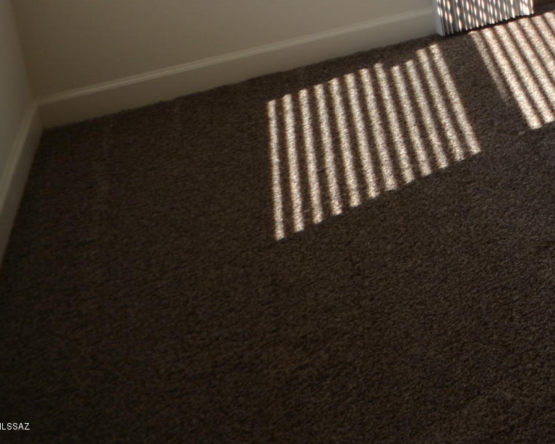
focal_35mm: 55
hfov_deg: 20.7
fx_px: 903
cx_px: 1045
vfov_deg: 22.0
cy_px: -251
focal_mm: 10
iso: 100
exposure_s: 1/80
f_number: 4.5
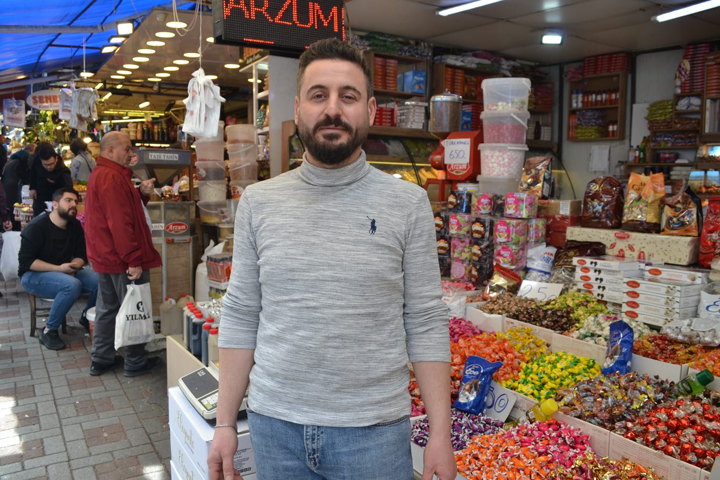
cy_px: 240
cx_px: 360
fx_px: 600
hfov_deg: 61.9
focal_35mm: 30
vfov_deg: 43.6
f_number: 5.6
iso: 125
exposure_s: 1/60
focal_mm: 20
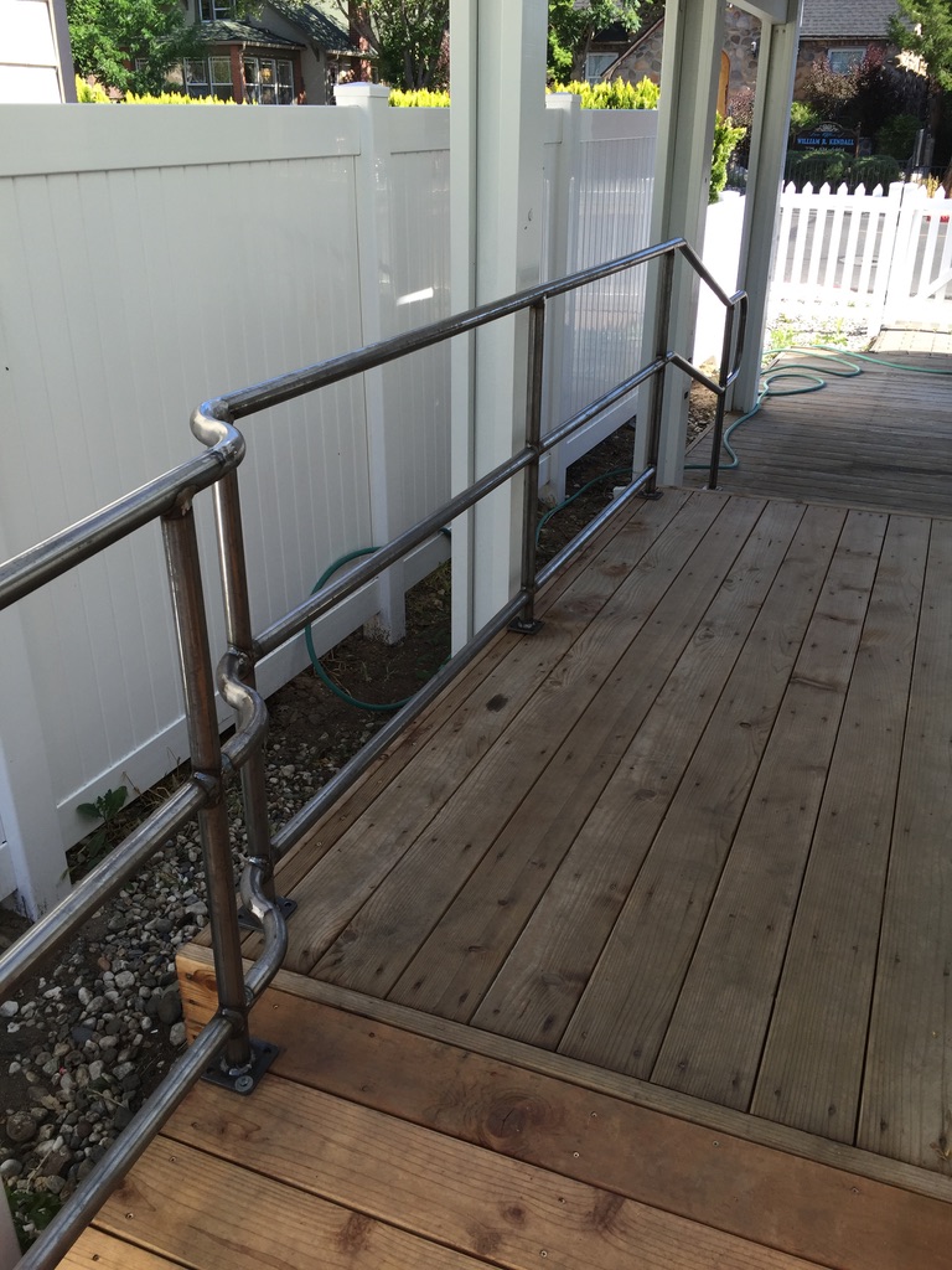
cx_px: 476
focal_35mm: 29
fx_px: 1063
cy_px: 635
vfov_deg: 61.7
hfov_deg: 48.2
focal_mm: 4.15
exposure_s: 1/444
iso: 32
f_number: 2.2
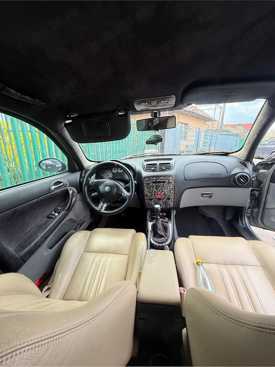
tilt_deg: -15.4
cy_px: 184
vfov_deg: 102.1
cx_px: 138
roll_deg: -0.5
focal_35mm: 14
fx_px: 148
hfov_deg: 85.7
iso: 40
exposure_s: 1/101
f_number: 2.2
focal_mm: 2.22
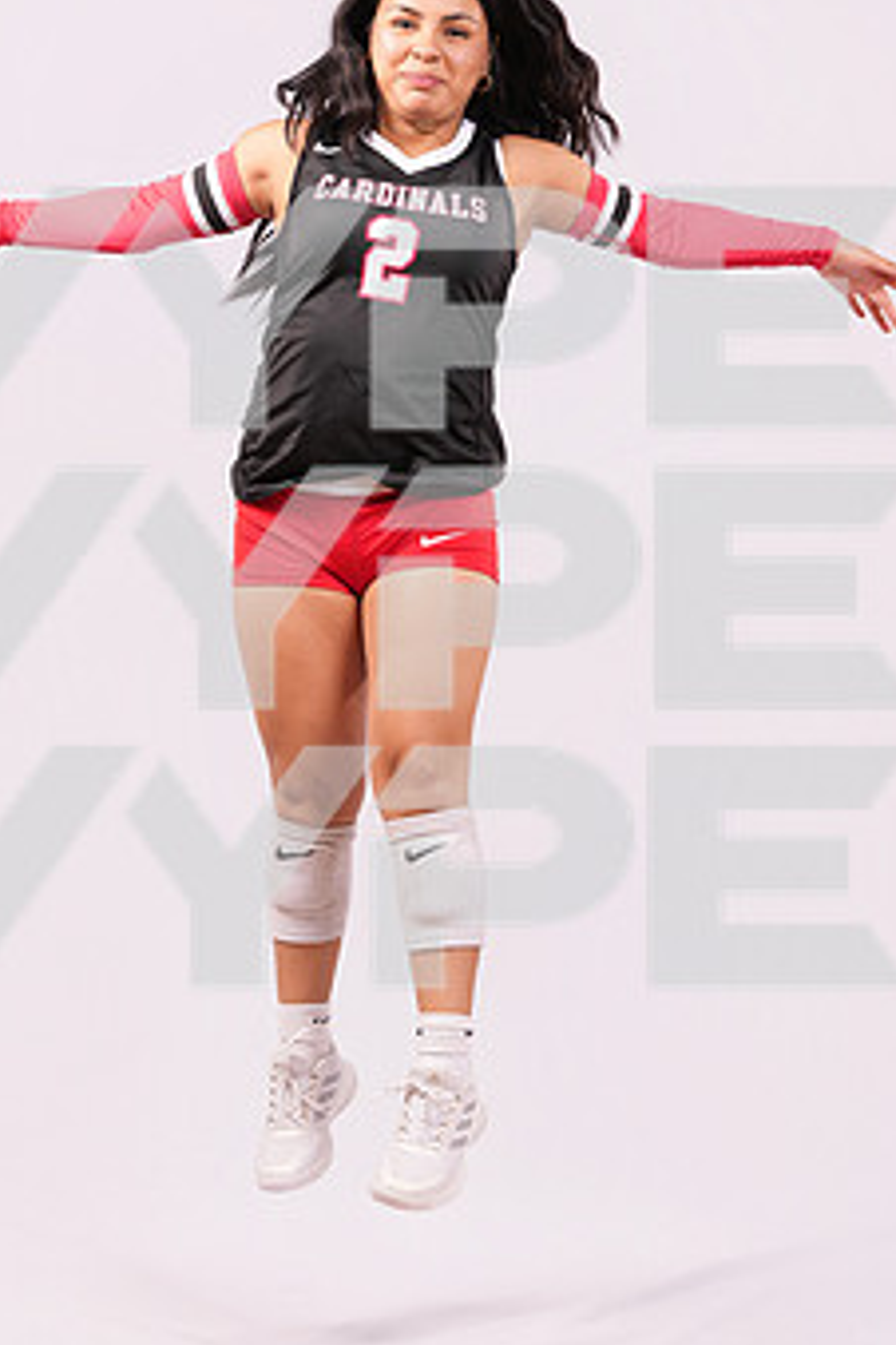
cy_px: 591
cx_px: 333
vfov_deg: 21.9
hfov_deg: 14.7
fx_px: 3472
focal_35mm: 93
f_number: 5.6
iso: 200
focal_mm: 70
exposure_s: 1/200
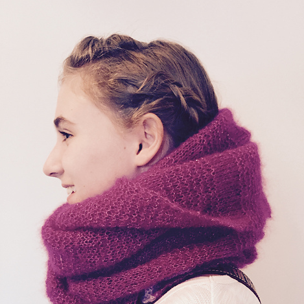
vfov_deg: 46.7
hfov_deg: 47.2
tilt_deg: -2.3
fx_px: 348
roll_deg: -0.3
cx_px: 154
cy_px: 193
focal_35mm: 35
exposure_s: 1/24
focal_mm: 4.15
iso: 250
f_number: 2.2
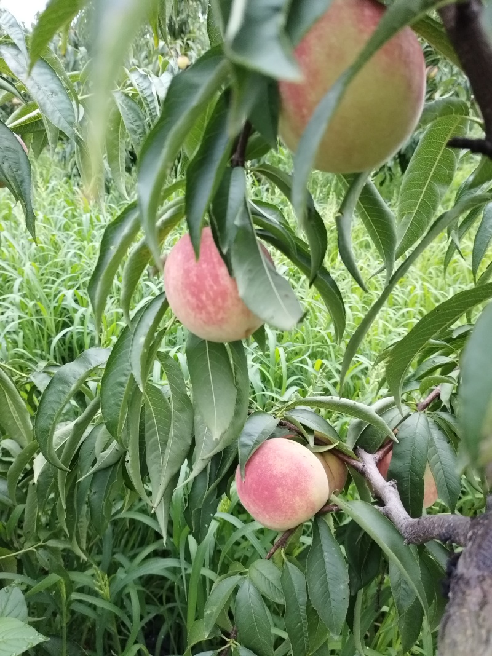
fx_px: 436
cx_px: 246
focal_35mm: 23
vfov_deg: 73.9
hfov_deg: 58.9
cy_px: 328
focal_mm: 5.52
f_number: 1.9
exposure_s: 1/100
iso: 955
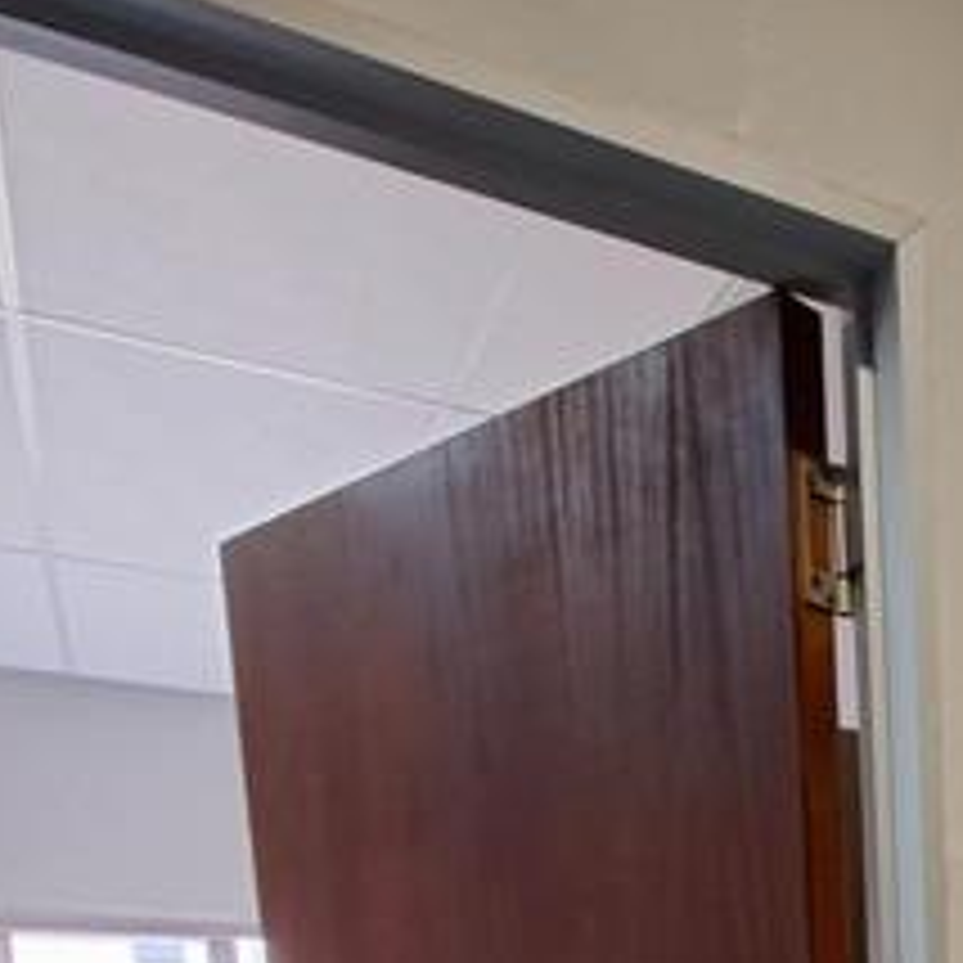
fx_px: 1353
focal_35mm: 43
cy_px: 1332
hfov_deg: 32.1
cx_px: 1170
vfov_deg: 29.3
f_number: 2.2
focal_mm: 1.74
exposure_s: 1/30
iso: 160
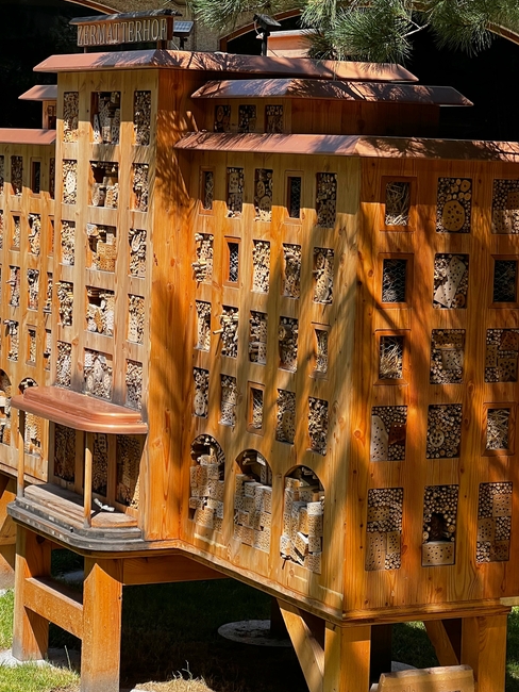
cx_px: 260
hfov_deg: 14.7
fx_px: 2018
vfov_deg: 19.4
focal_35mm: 101
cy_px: 336
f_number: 2.8
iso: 32
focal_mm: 9
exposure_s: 1/339
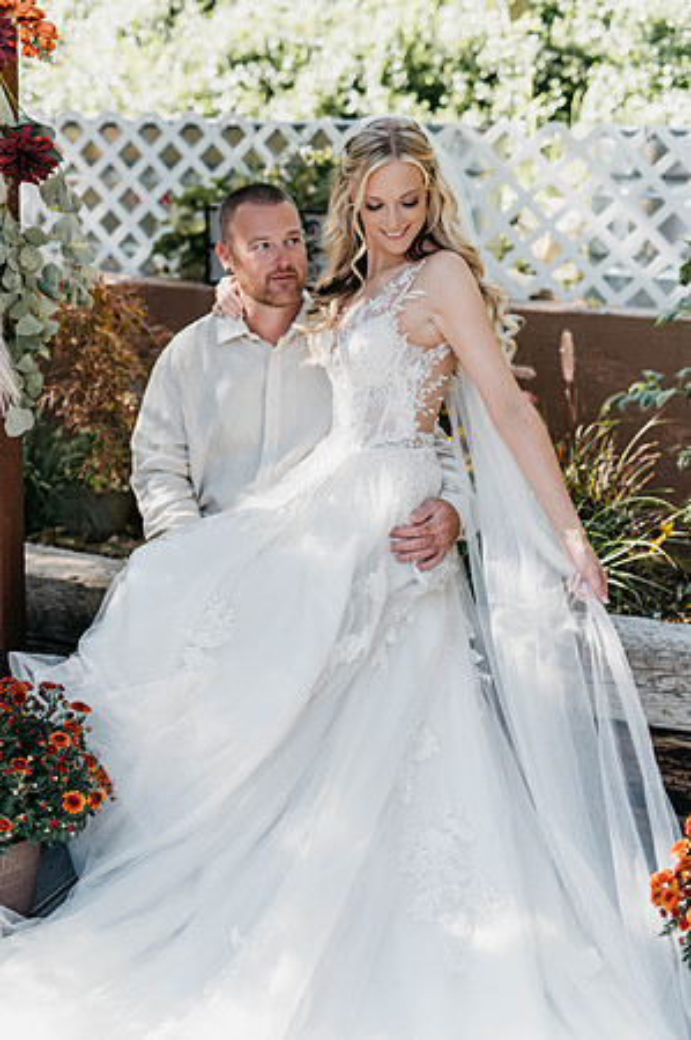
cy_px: 520
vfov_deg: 39.6
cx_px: 346
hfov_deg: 26.9
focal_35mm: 50
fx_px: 1443
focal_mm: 50
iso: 250
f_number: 2
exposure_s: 1/1250
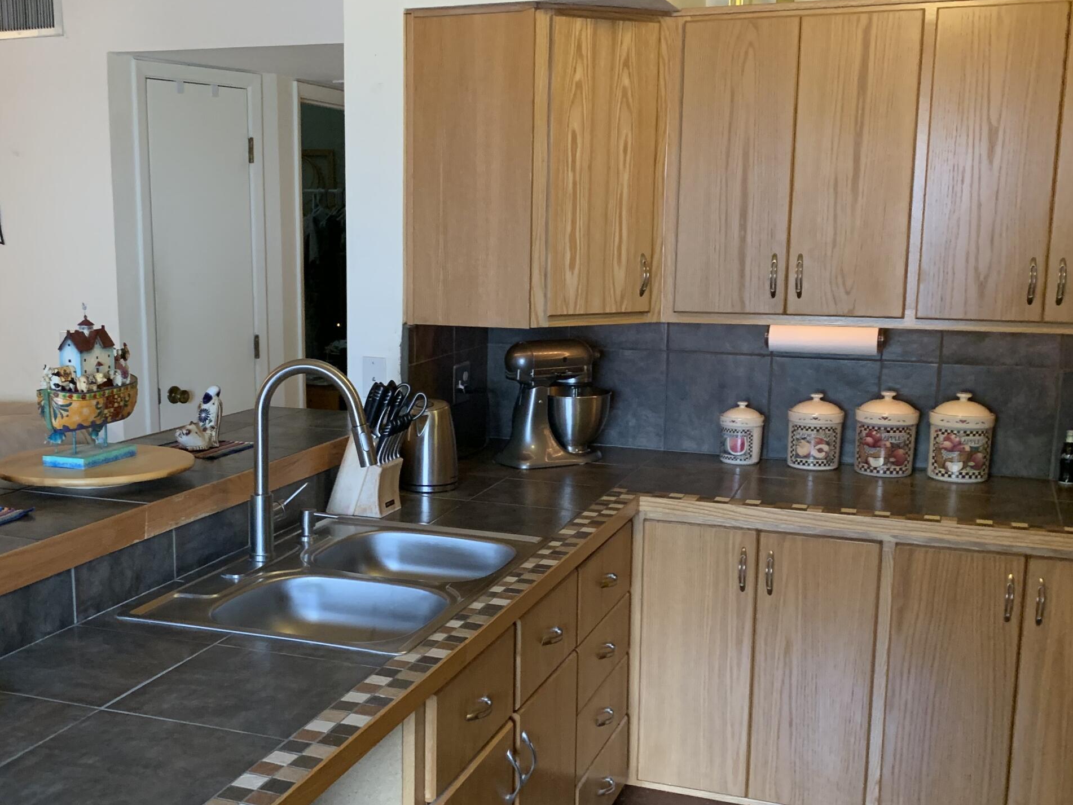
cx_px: 421
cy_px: 465
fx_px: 1271
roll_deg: +0.1
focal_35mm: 41
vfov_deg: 35.1
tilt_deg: -11.3
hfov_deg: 45.5
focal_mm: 4.25
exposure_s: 1/60
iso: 320
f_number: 1.8
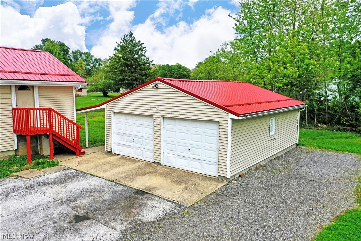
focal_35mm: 28
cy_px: 120
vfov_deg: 46.4
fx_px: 281
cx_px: 180
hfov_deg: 65.5
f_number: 6.3
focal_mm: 10.26
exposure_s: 1/500
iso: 100
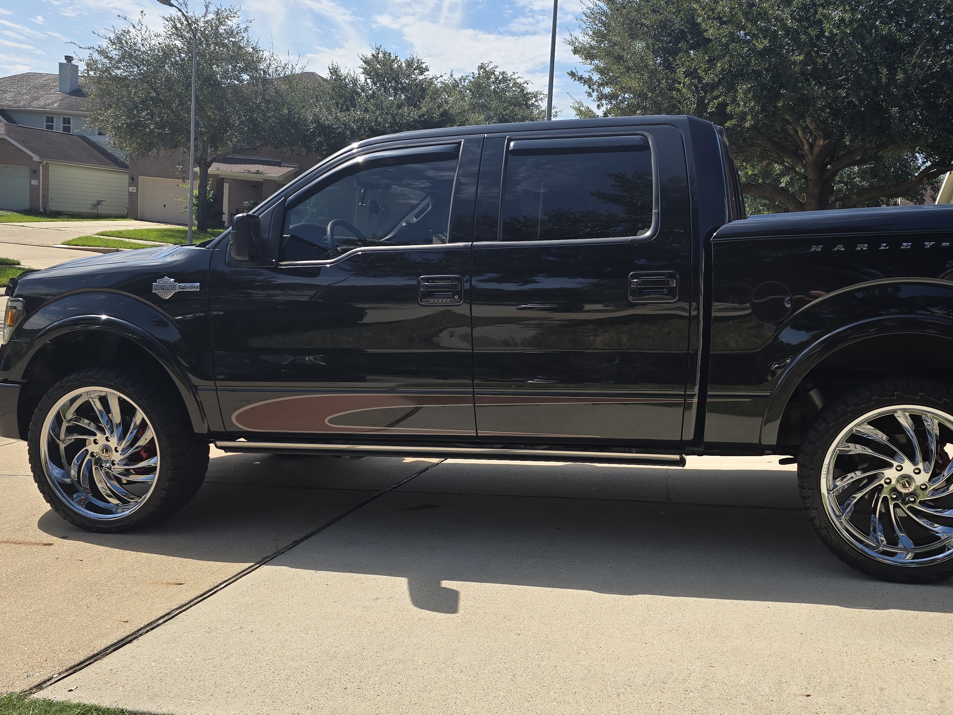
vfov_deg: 42.9
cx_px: 594
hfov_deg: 54.7
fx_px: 909
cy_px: 364
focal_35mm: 33
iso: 12
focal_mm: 6.3
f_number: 1.7
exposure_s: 1/726
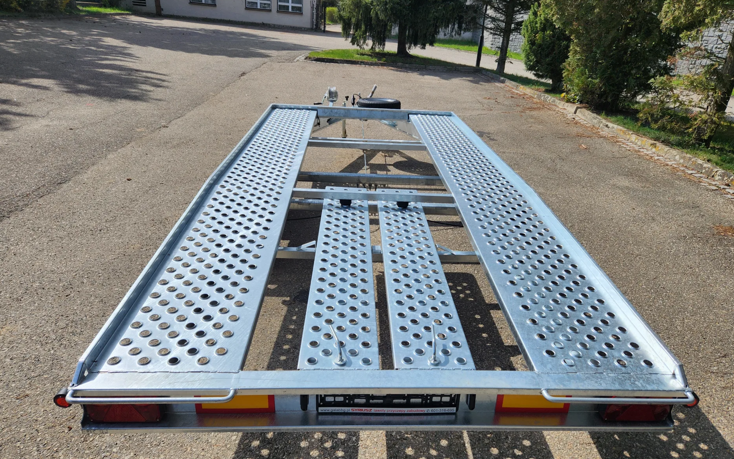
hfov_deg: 72.5
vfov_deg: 49.2
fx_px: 500
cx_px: 371
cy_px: 252
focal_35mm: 25
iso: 20
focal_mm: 5.4
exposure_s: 1/3291
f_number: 1.8
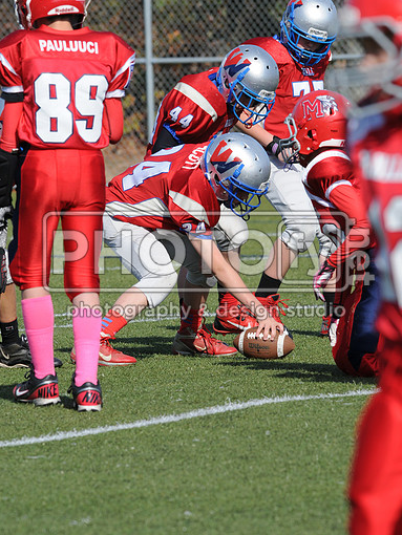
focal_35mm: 491
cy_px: 260
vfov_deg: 4.0
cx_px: 201
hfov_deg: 3.0
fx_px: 7596
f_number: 8
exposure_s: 1/500
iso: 200
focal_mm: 300
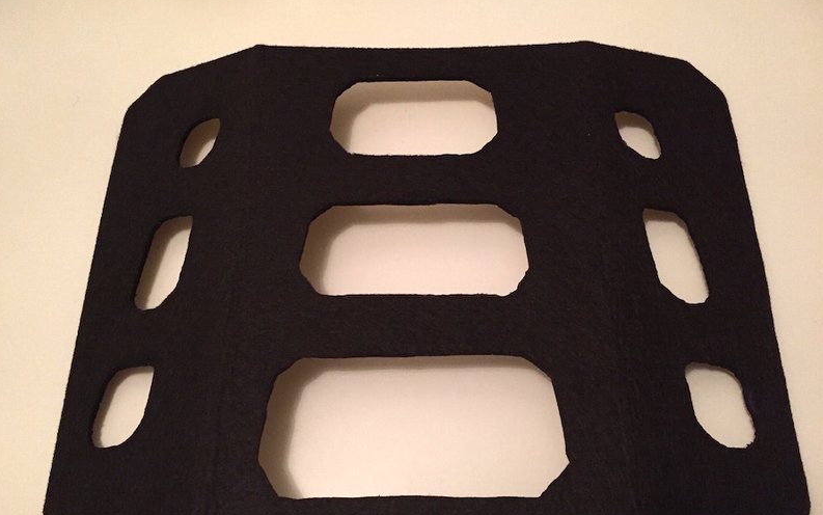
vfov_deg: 40.6
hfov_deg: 61.2
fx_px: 695
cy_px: 280
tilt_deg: -65.2
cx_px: 410
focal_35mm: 31
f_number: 2.2
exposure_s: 1/15
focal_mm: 4.15
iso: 250
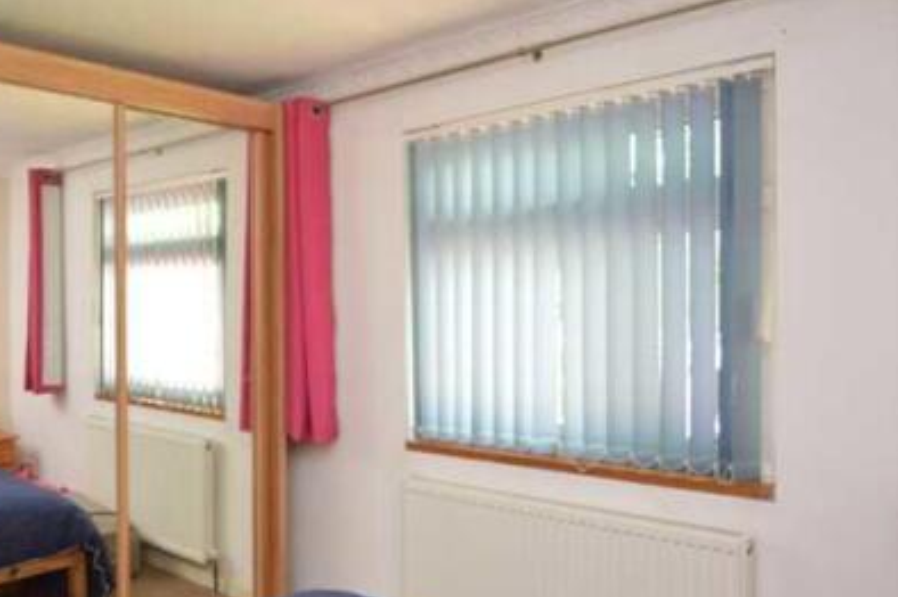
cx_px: 203
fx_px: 748
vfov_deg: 43.5
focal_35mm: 30
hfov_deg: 58.1
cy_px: 310
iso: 800
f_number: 3.8
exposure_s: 1/60
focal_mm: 12
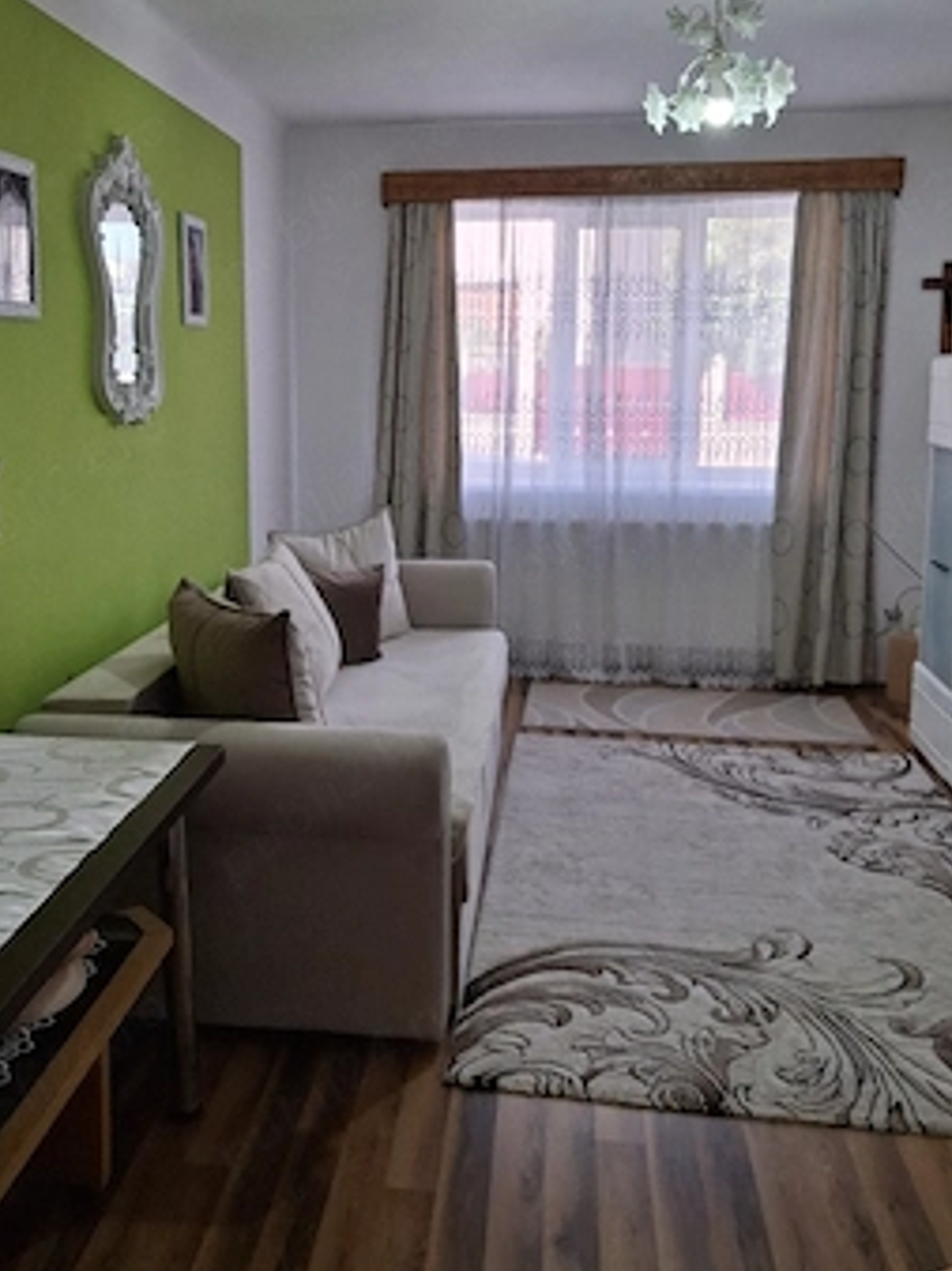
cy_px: 541
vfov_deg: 56.6
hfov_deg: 44.0
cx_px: 414
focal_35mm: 32
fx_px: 1175
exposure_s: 1/120
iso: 80
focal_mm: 4
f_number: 1.8
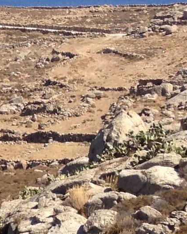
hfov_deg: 6.7
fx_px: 1466
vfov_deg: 9.1
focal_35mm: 212
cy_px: 97
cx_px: -357
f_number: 2.4
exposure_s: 1/1416
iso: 50
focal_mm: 4.28
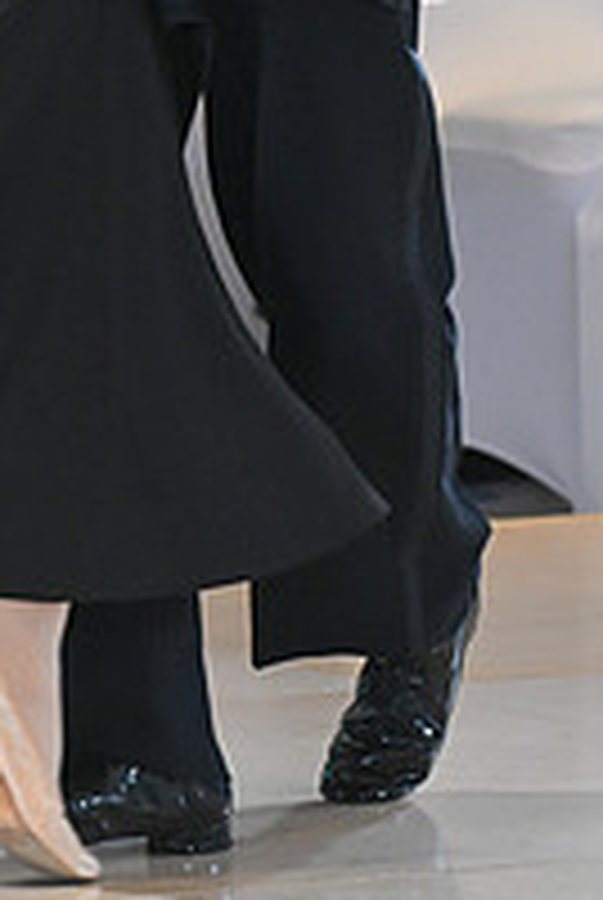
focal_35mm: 536
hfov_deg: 2.6
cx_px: -70
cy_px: -315
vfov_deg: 3.8
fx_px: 13420
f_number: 5
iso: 3600
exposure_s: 1/400
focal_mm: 185
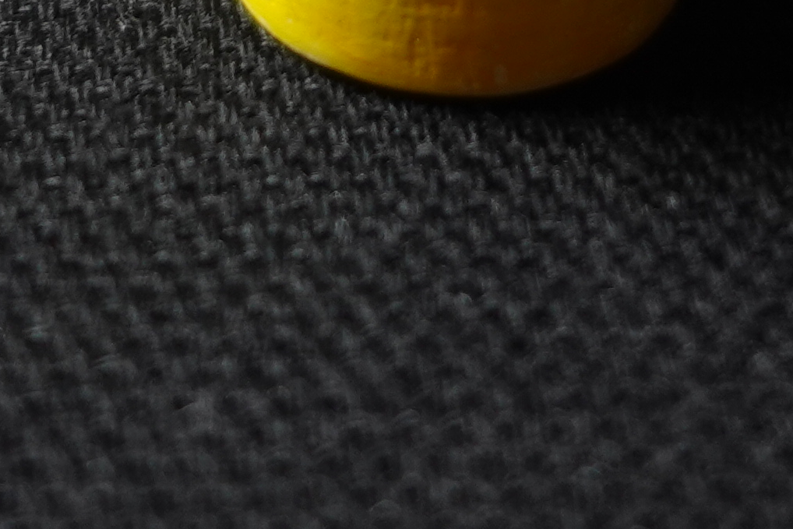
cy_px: -702
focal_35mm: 129
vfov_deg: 9.5
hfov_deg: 15.9
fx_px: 2842
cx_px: 297
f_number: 1.8
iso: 160
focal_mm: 8.8
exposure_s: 1/30
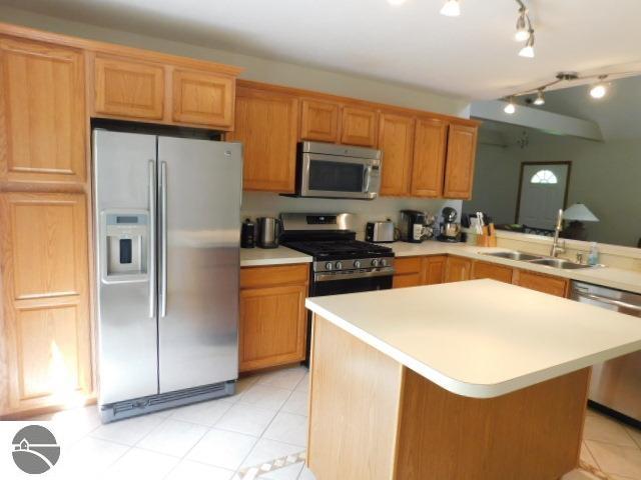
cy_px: 240
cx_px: 320
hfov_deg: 73.9
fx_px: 426
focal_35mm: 23
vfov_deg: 58.9
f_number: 3
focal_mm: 4
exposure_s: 1/30
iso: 200
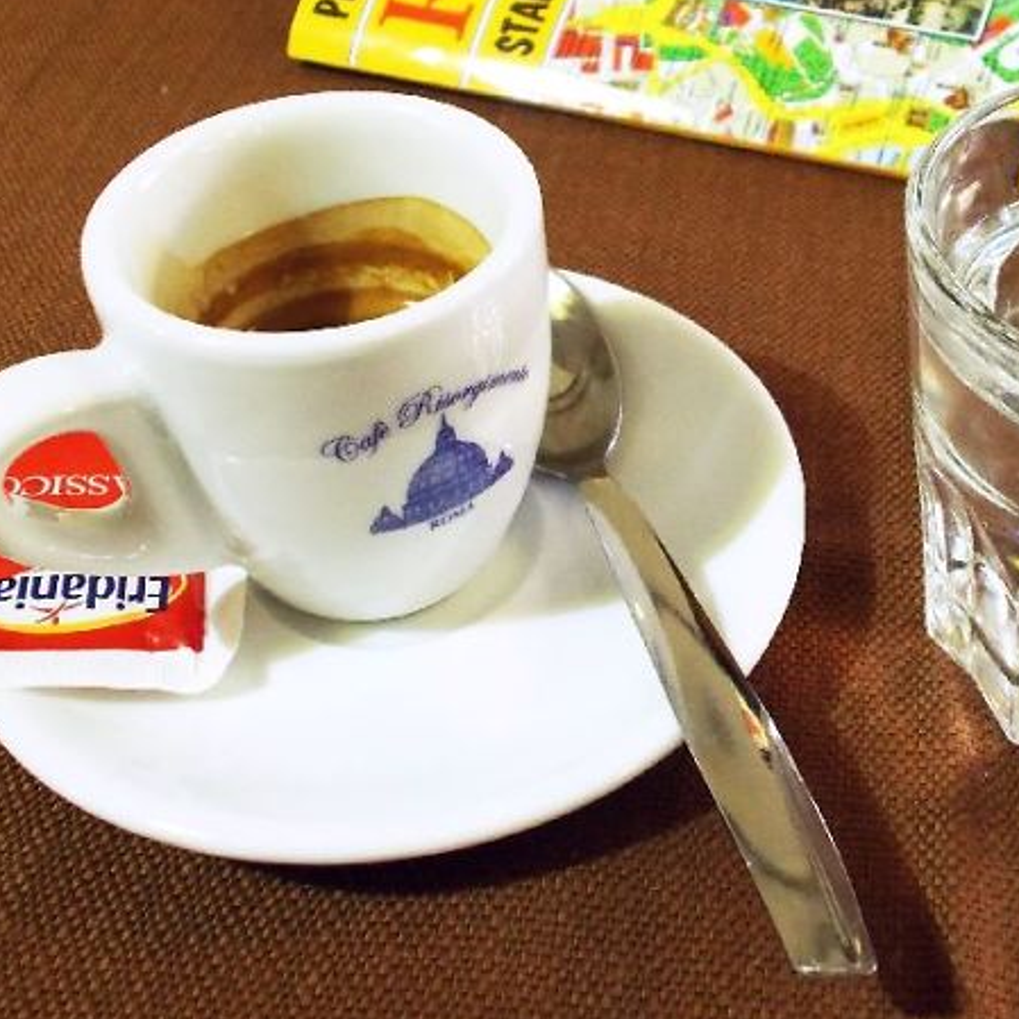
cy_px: 397
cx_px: 694
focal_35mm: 52
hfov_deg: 32.5
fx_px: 1732
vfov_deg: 32.7
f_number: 3.4
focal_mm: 5.3
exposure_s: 1/25
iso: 200
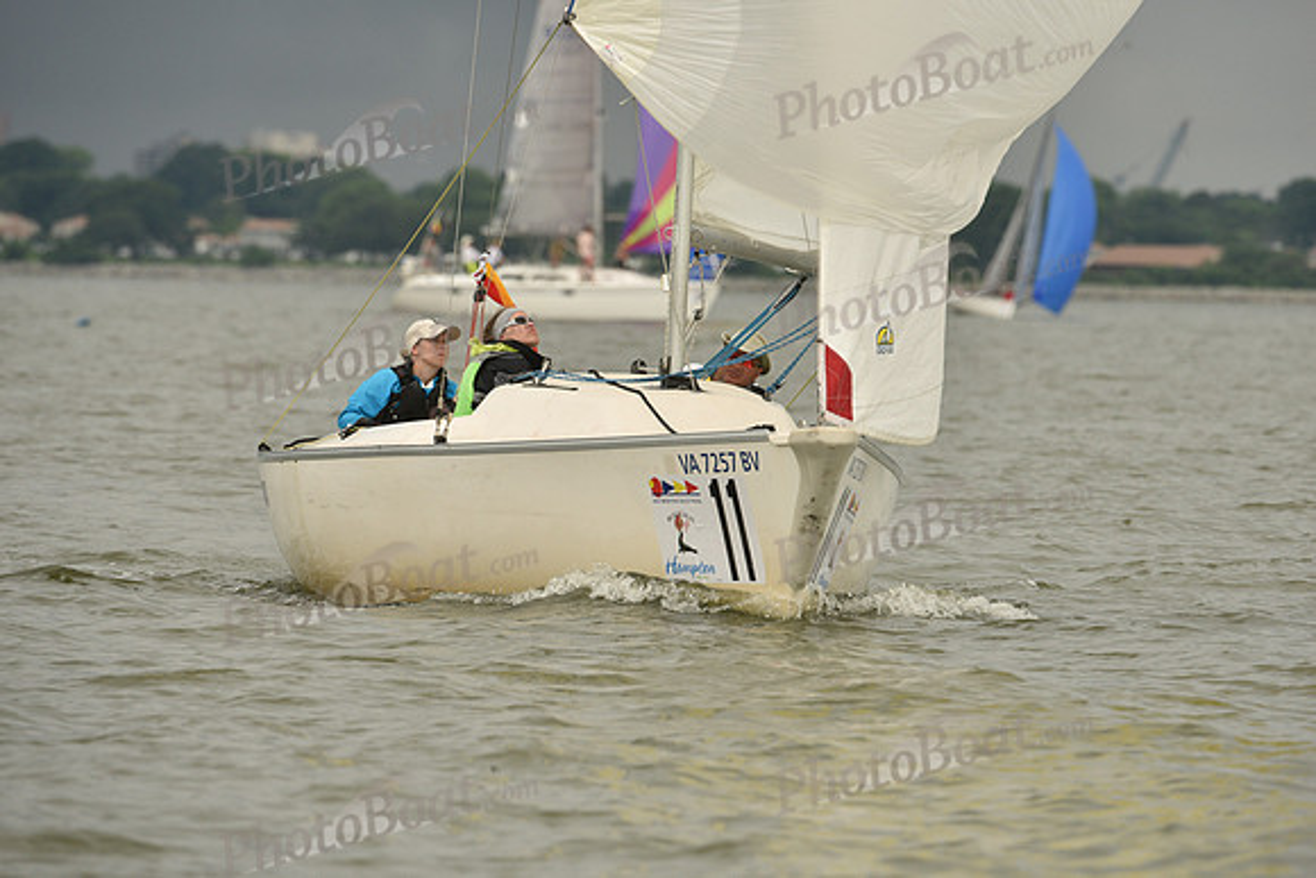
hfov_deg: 5.2
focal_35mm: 400
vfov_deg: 3.4
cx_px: 658
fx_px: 14625
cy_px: 439
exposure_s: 1/1000
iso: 400
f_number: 8
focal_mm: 400
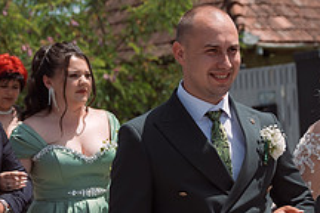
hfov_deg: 14.9
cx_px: 207
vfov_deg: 10.0
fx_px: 1218
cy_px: 172
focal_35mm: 137
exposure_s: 1/2500
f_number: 2.8
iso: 125
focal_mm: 46
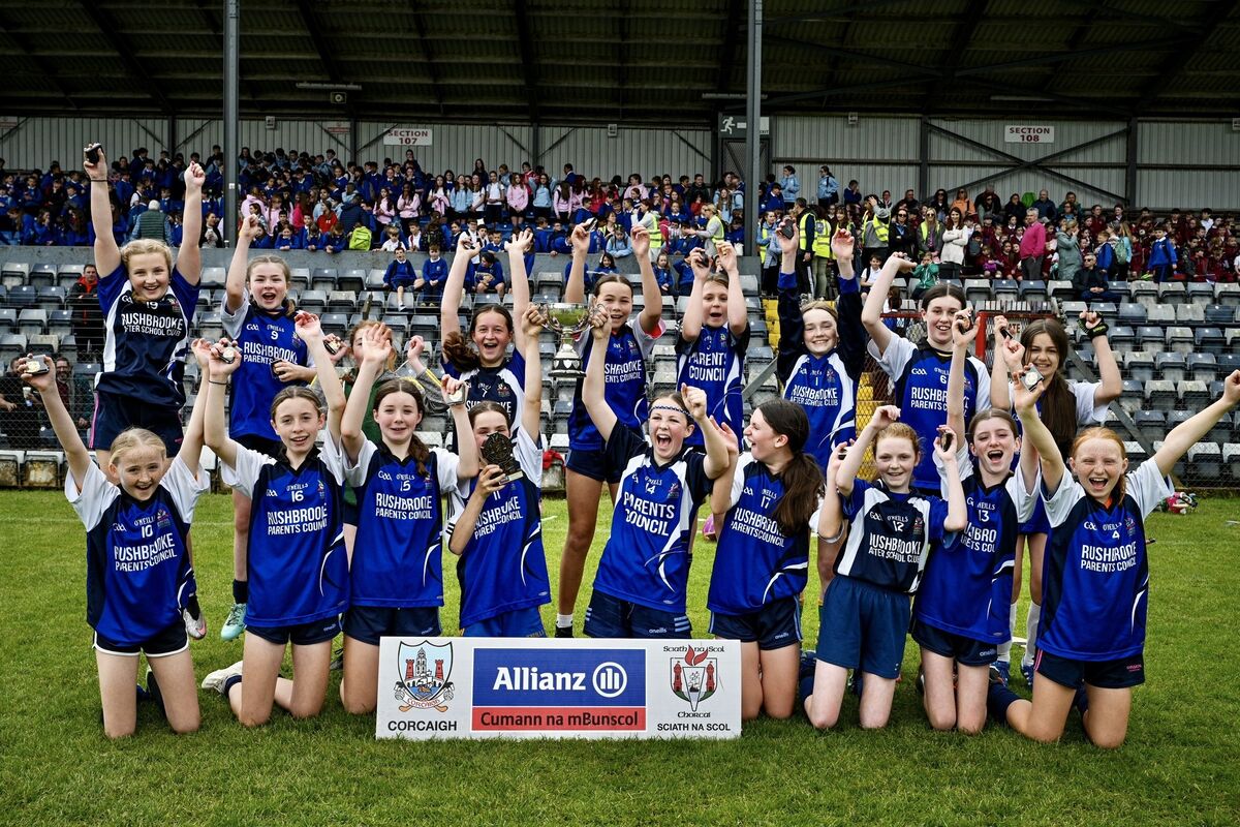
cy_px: 414
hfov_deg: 54.4
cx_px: 620
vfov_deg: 37.9
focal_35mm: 35
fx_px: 1205
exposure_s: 1/640
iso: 320
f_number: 8
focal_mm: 35
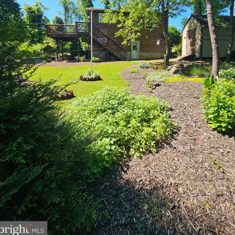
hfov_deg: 87.4
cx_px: 117
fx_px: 123
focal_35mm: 16
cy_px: 75
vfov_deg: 83.9
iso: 50
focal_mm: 2.2
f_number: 2.2
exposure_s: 1/724
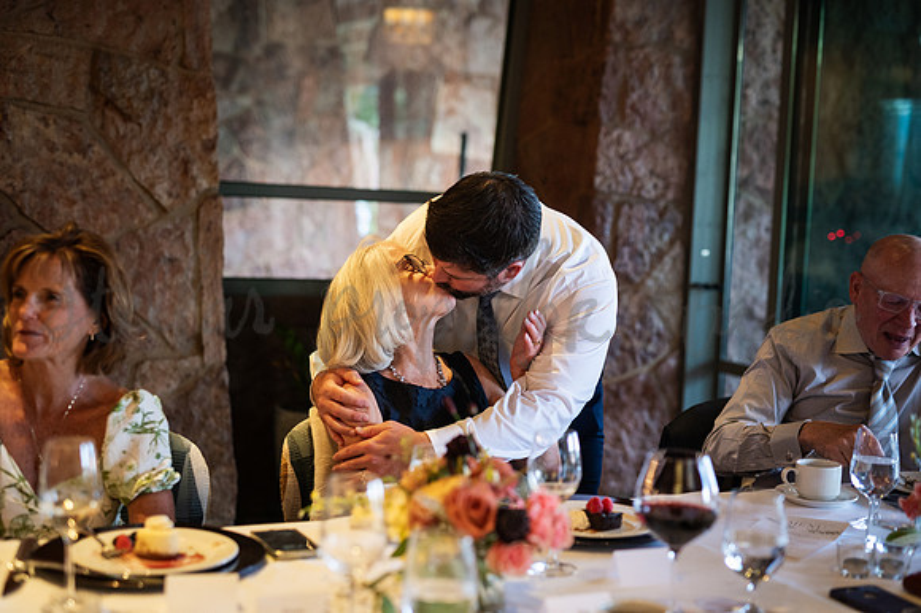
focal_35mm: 50
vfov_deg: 27.0
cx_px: 460
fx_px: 1278
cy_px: 306
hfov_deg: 39.6
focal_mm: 50
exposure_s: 1/100
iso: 2500
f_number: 2.2
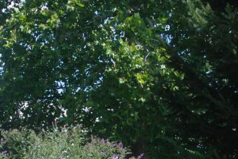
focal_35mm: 127
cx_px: 53
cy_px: 175
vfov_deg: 10.7
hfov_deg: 16.0
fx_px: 841
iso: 100
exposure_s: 1/125
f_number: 5.6
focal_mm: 28
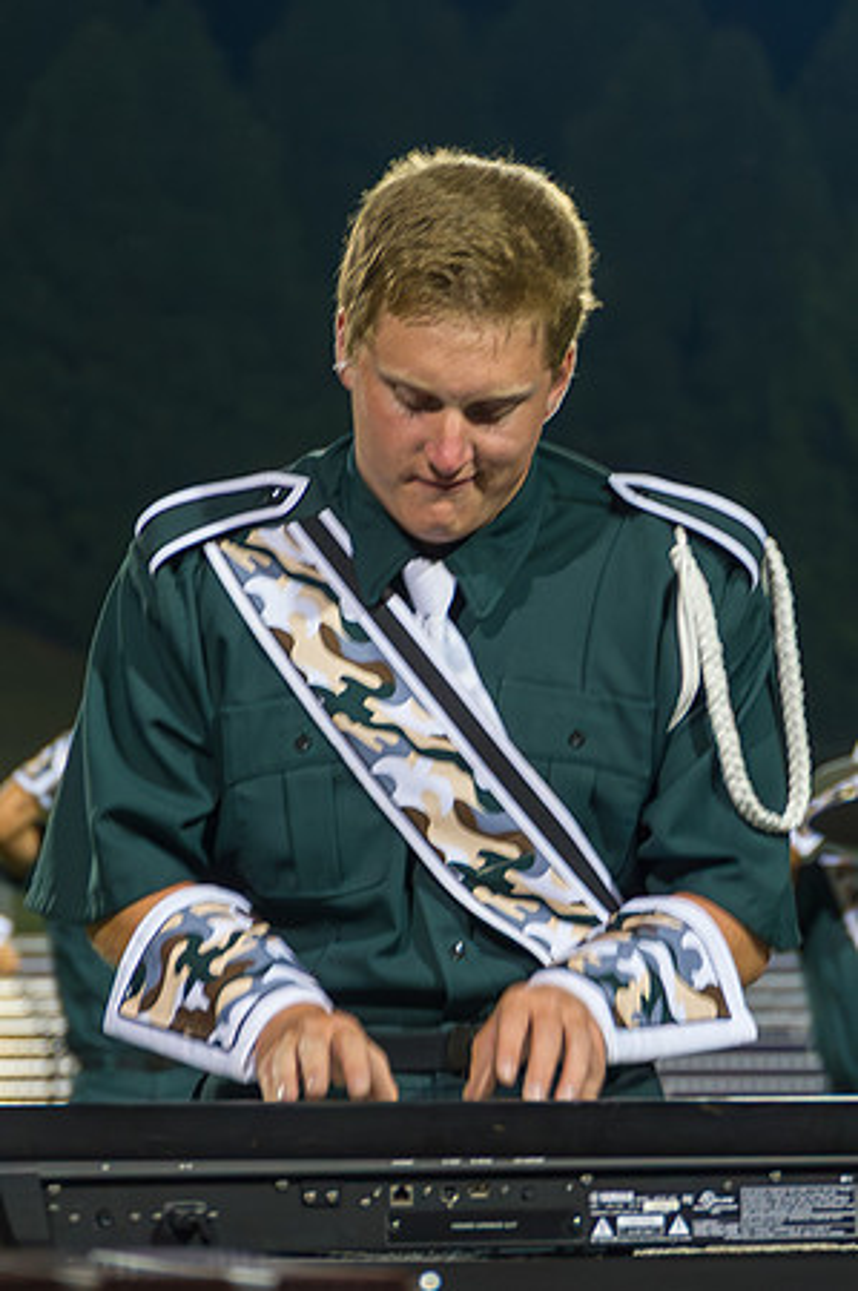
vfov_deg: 9.5
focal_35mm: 217
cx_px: 447
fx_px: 7783
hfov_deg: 6.3
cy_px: 560
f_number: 5.6
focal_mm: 120
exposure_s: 1/160
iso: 3200
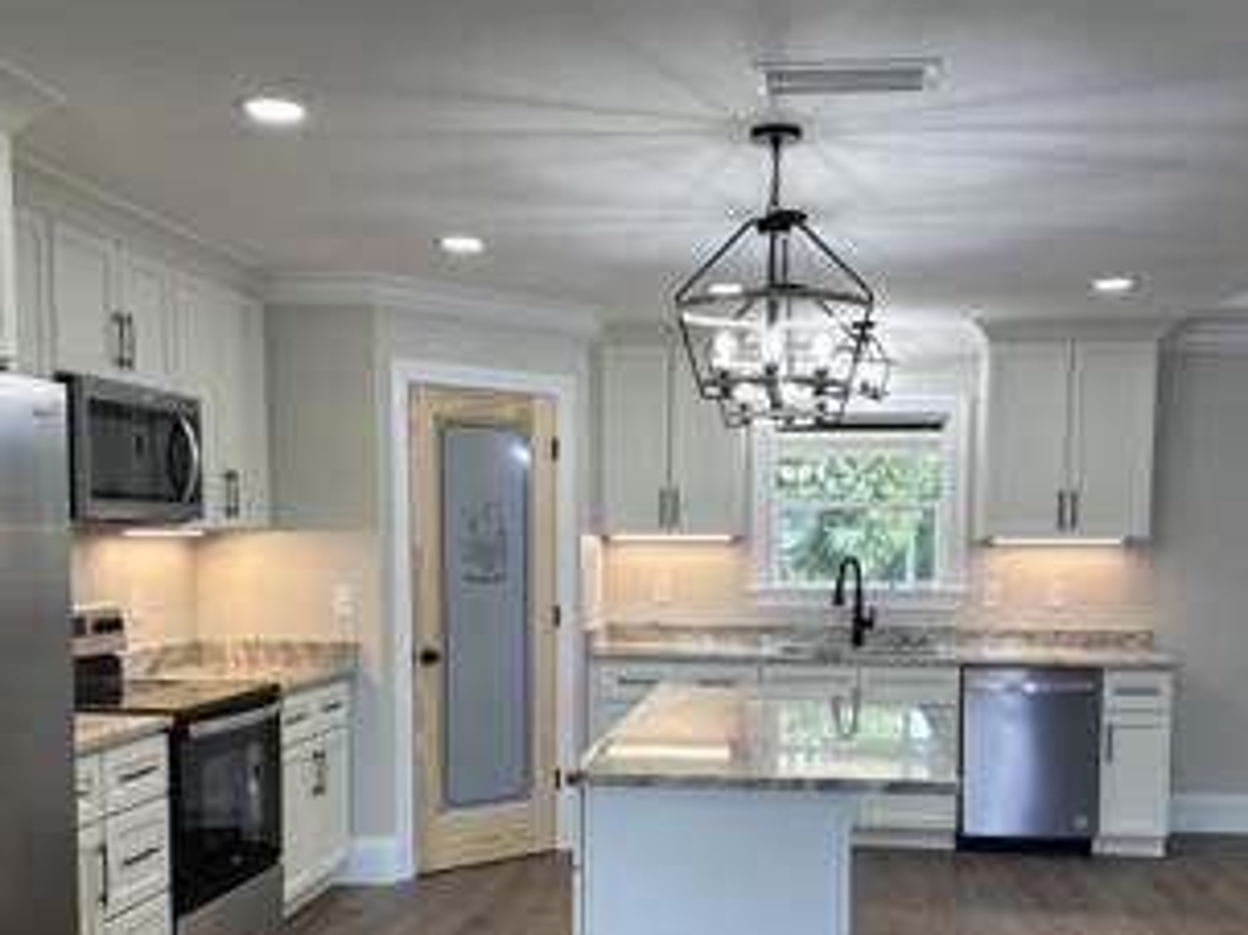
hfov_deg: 48.9
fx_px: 1369
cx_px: 692
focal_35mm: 38
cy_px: 649
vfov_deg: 37.2
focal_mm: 6.86
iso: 64
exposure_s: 1/120
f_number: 1.78
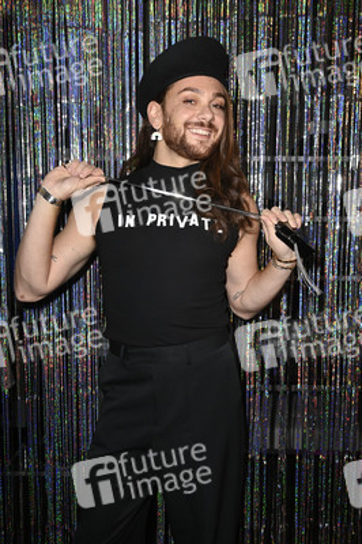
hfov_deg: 37.8
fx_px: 529
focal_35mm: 35
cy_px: 272
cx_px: 181
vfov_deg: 54.5
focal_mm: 35
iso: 2000
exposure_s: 1/160
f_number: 5
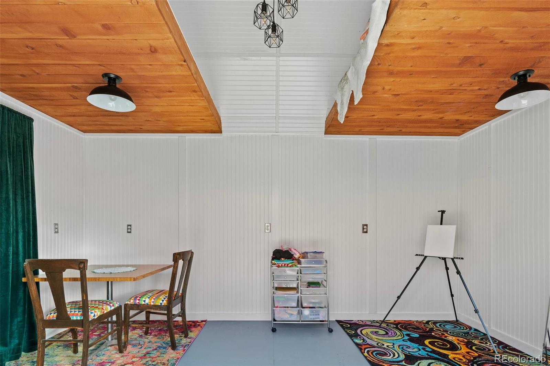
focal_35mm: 18
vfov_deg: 67.4
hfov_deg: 90.0
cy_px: 183
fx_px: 275
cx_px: 275
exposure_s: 1/15
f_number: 8
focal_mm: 18
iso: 400
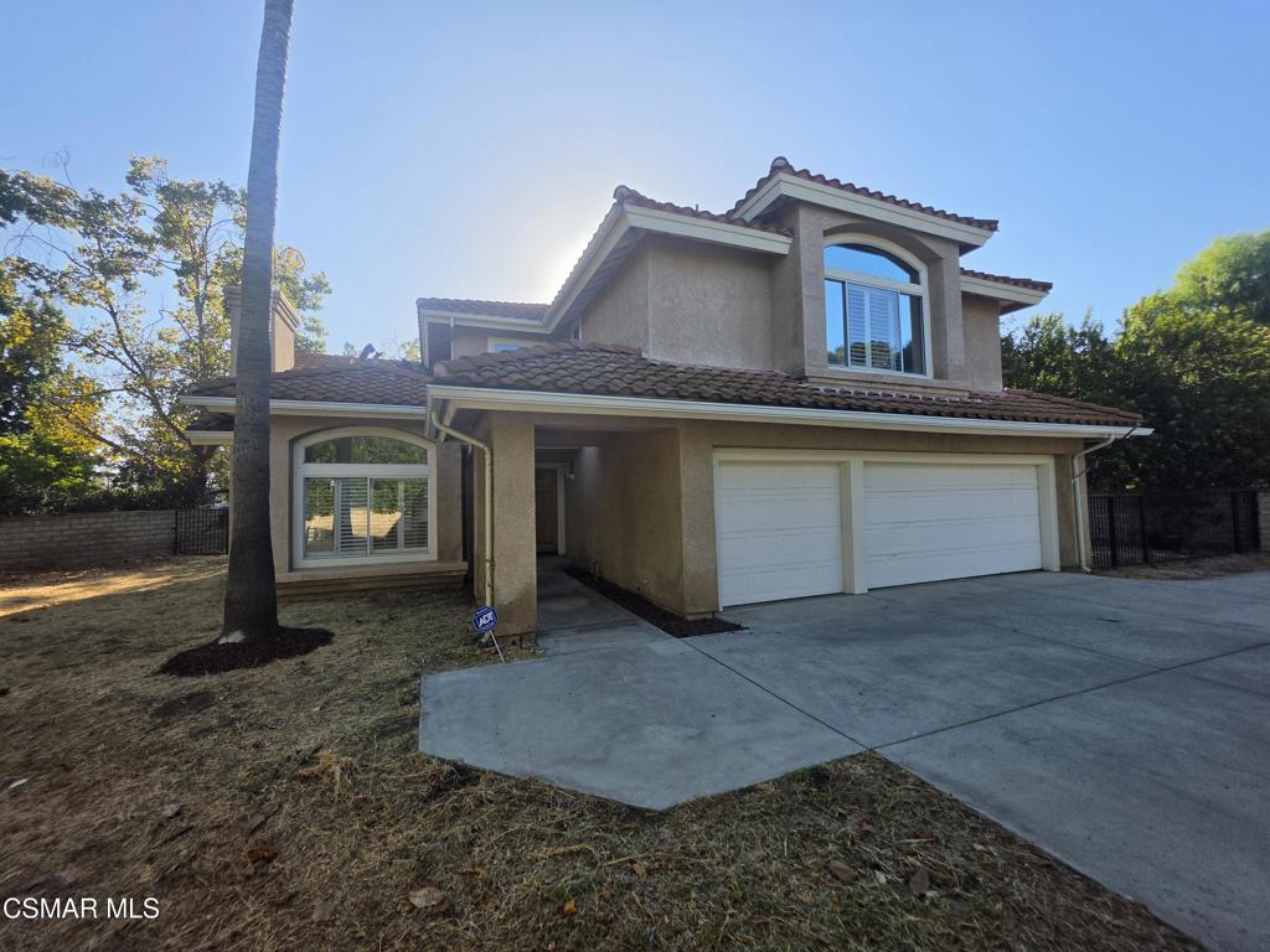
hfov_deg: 106.2
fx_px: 477
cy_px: 476
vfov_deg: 89.9
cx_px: 635
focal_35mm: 13
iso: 32
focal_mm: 2.2
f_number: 1.9
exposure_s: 1/1542
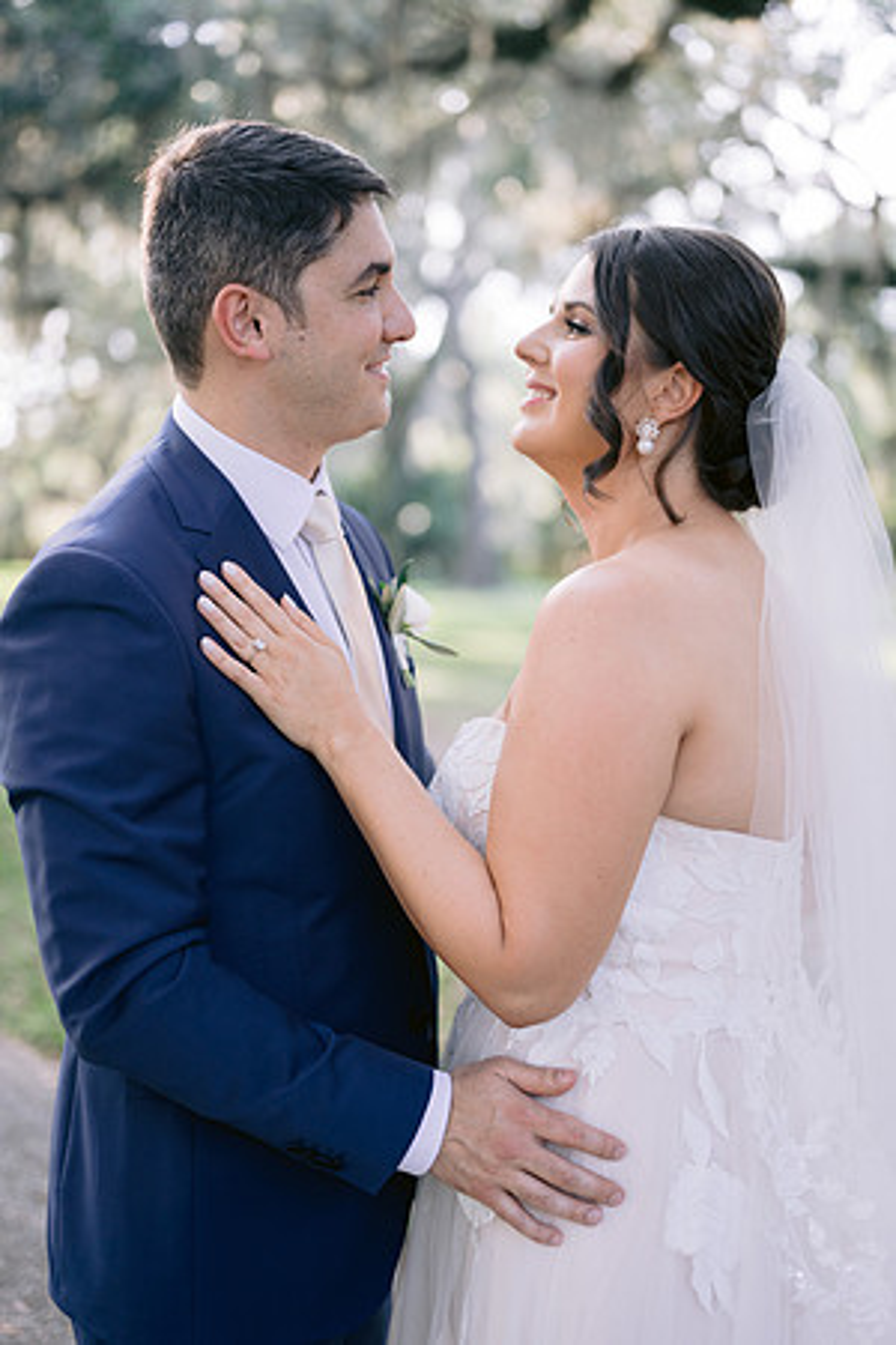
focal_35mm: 50
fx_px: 1867
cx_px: 448
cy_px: 672
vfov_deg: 39.6
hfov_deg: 27.0
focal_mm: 50
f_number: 1.8
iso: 160
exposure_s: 1/320
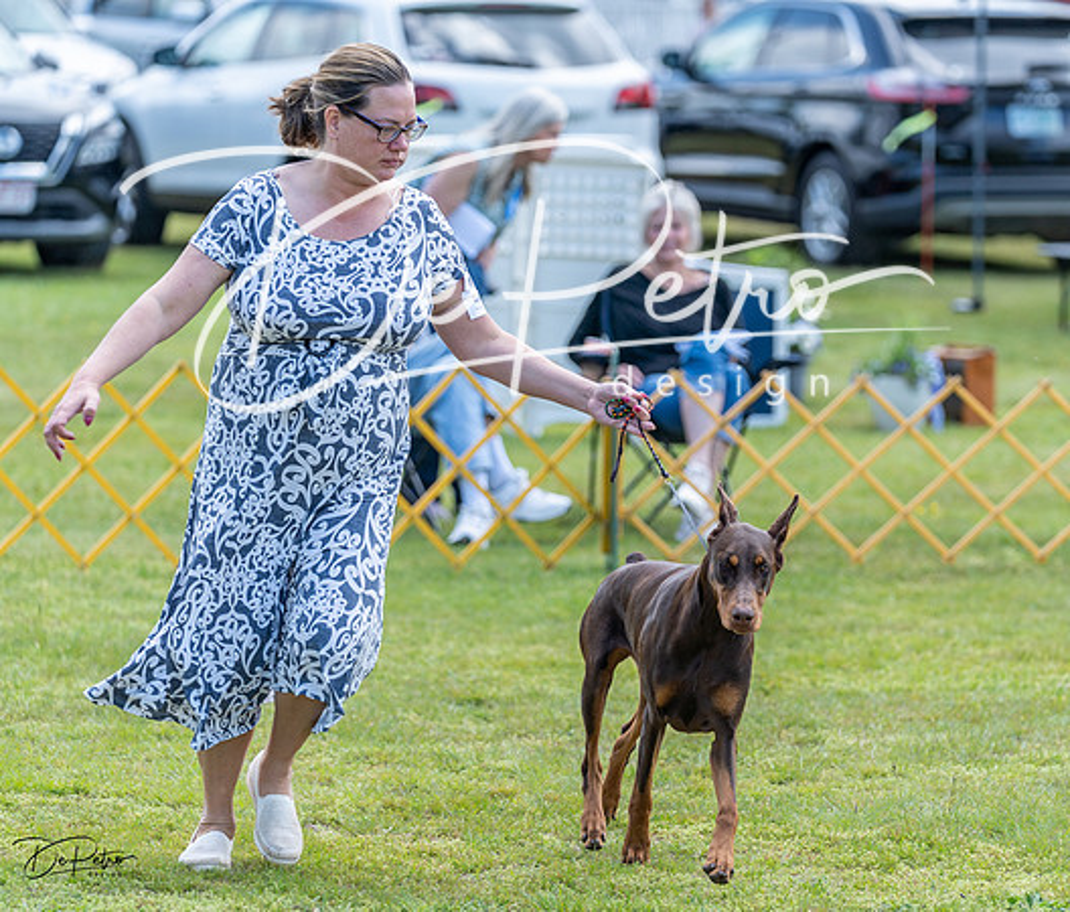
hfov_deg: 9.2
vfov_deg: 7.8
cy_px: 466
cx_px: 636
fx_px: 6684
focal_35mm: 206
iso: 100
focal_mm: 148
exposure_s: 1/500
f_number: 3.2
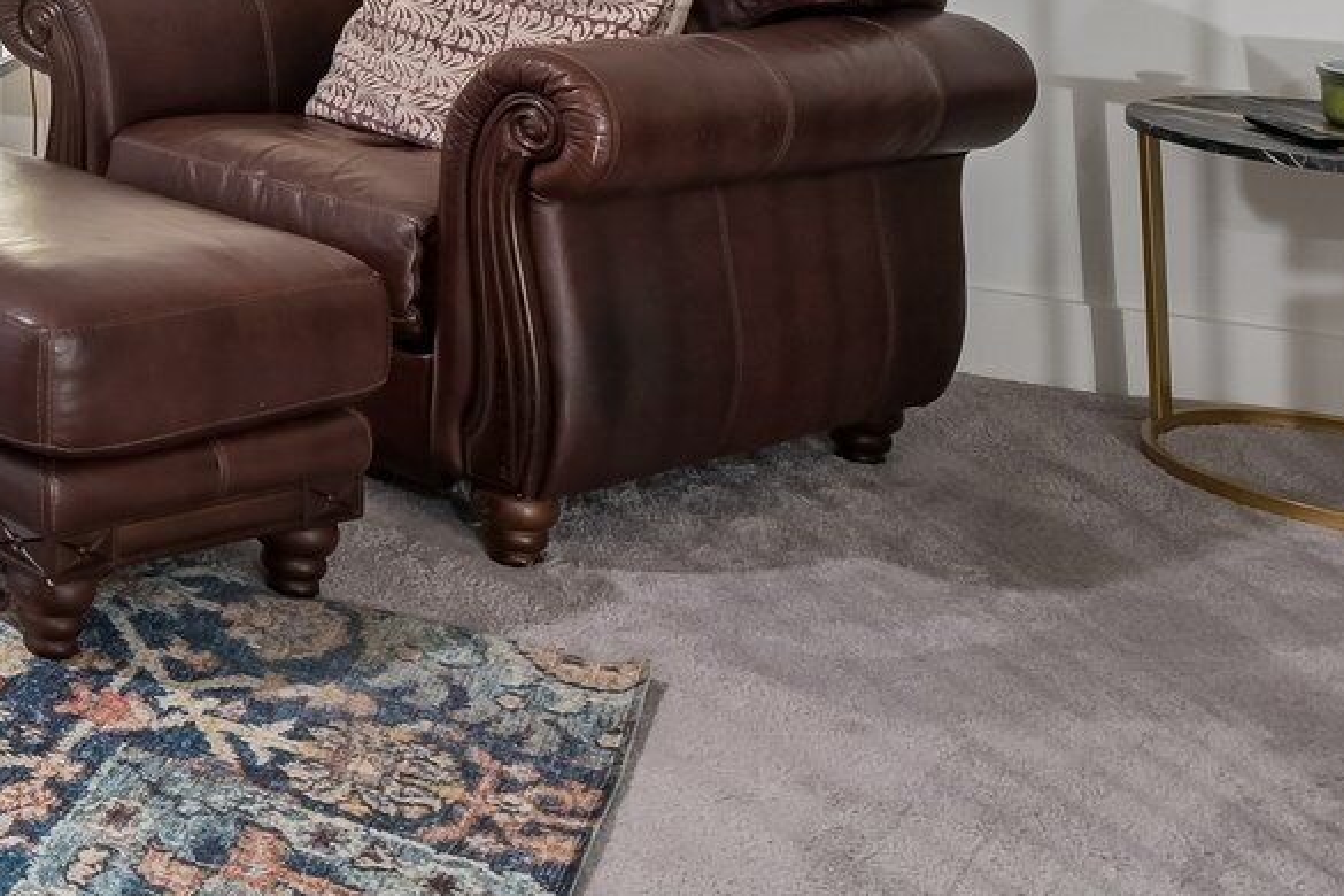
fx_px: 2091
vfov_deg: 21.4
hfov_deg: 24.9
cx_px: -790
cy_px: -330
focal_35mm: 56
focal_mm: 16
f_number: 8
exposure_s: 1/5
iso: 400
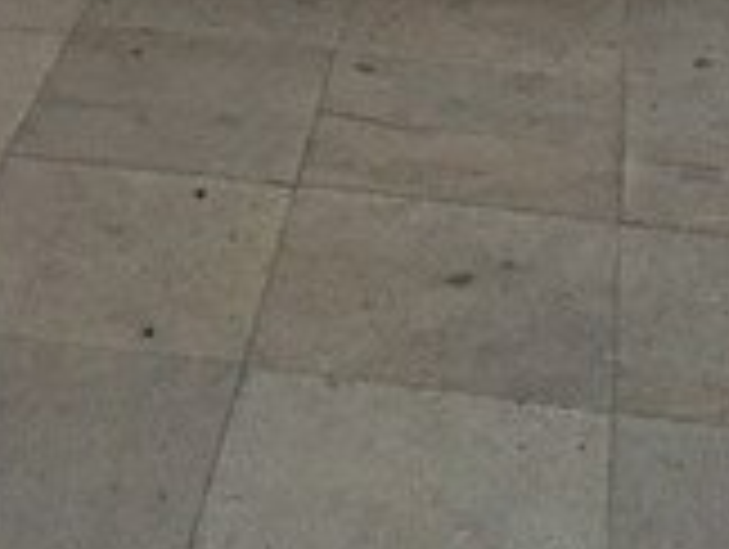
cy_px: -443
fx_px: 2489
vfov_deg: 11.6
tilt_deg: -13.0
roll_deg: -2.0
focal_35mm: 118
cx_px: 342
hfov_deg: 16.7
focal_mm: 4.15
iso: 640
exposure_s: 1/17
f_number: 2.2
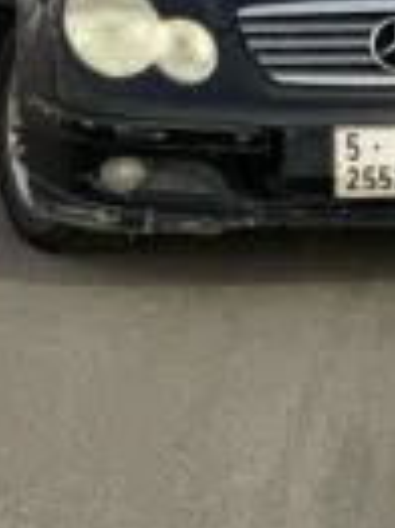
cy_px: -230
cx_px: 310
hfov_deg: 7.6
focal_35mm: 196
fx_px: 2987
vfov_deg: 9.8
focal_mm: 7.5
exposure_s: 1/40
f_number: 2.2
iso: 320
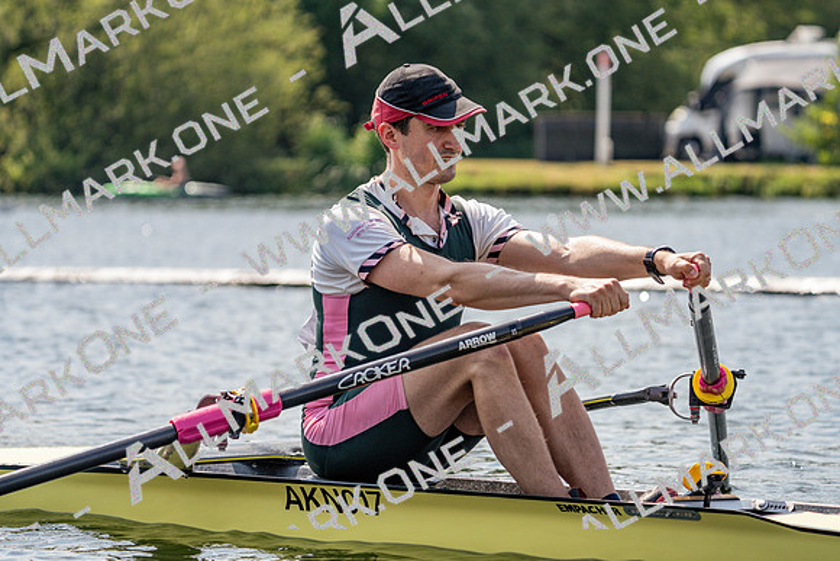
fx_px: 4668
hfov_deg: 10.3
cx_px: 420
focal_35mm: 200
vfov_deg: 6.9
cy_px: 280
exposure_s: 1/1600
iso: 200
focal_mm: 200
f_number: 5.6
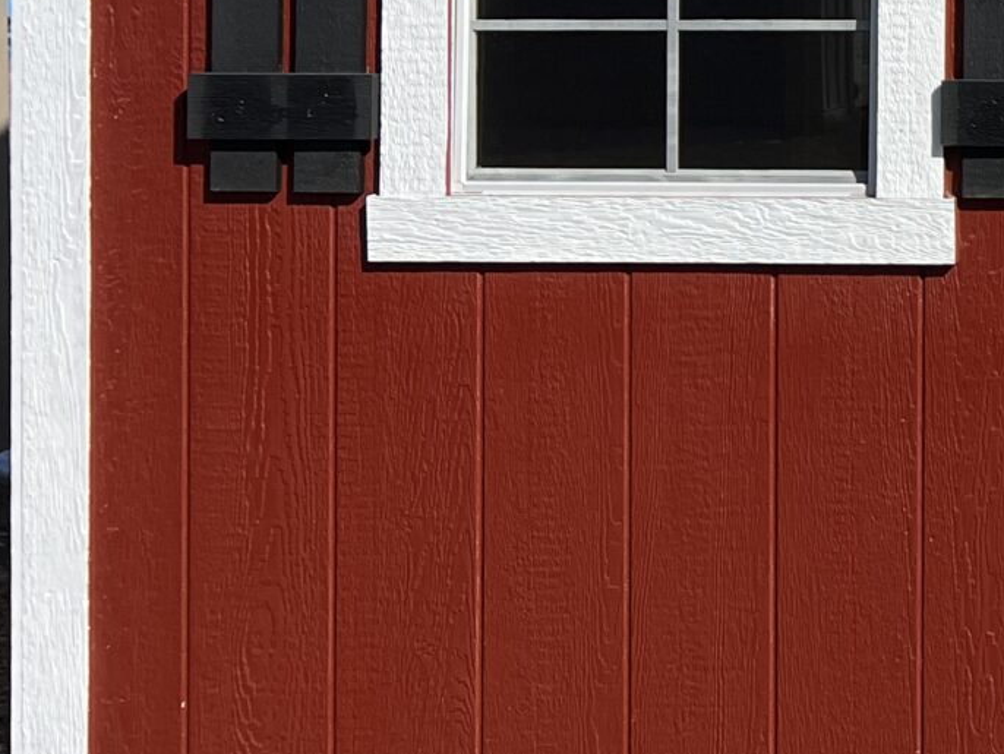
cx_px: 1793
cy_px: -114
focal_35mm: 97
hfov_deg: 16.8
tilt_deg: +0.2
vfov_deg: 14.8
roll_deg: +1.1
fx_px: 2814
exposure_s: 1/6579
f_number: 1.5
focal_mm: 5.7
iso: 50
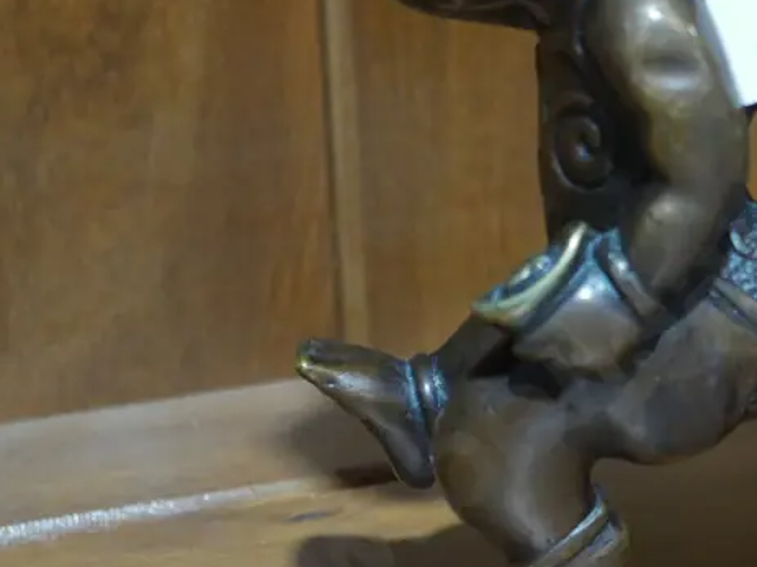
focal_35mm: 115
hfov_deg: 16.7
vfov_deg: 12.9
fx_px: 2514
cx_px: 785
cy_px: 225
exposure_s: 1/60
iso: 2000
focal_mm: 26
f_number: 5.3
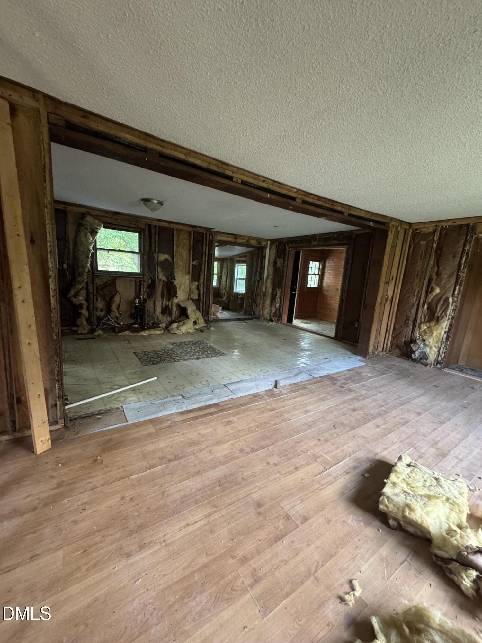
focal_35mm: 14
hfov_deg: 85.7
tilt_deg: -11.0
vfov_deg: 102.1
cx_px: 241
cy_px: 322
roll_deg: -4.3
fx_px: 260
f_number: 2.2
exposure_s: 1/60
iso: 800
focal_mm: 2.22
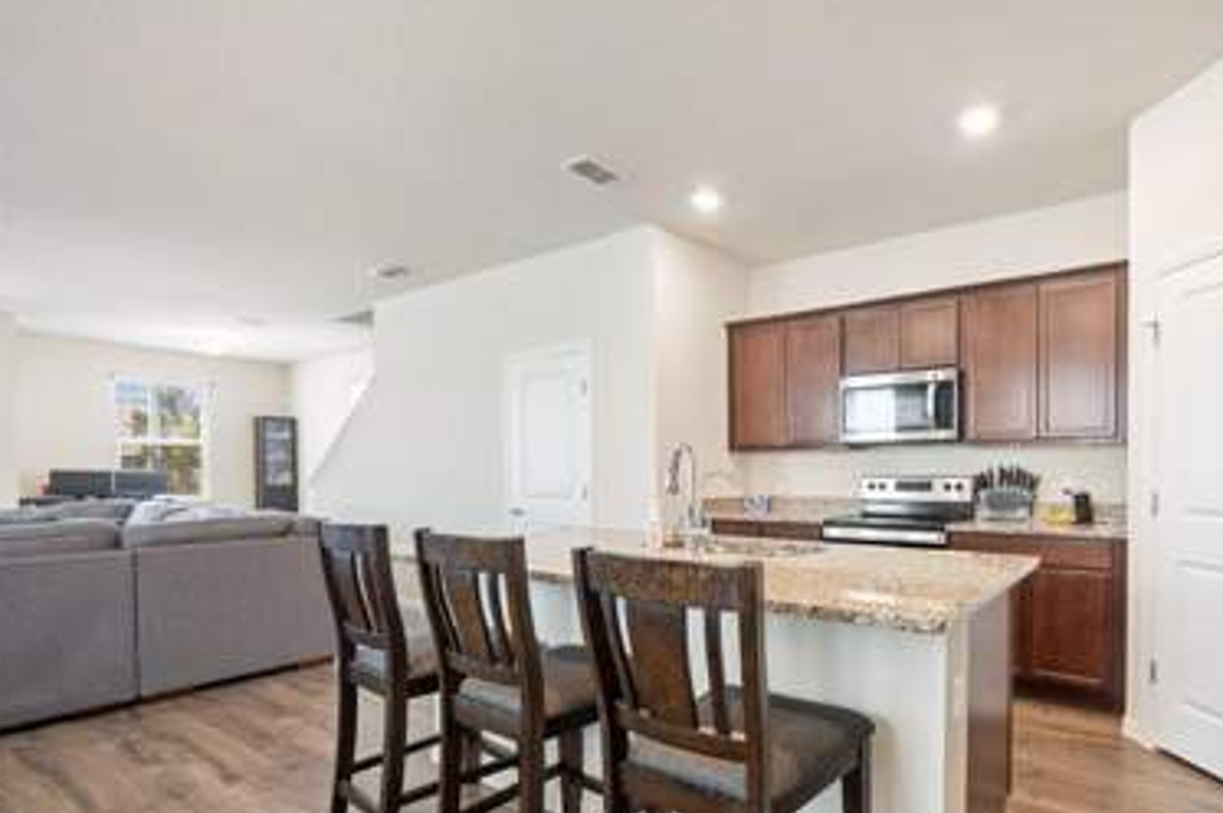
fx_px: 611
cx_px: 771
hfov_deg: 88.1
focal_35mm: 18
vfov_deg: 67.2
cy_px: 441
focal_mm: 14
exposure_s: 1/2.5
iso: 400
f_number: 8
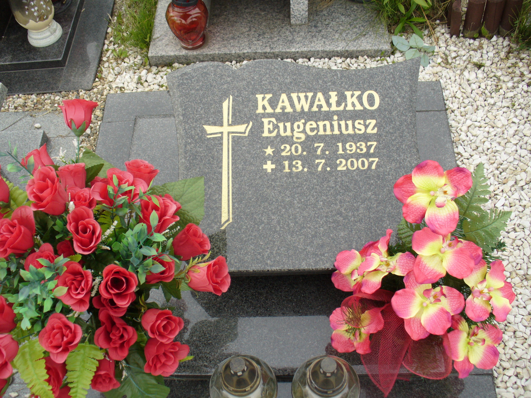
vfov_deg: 38.7
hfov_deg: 50.1
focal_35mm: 37
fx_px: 568
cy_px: 199
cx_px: 266
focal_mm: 6.1
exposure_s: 1/500
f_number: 2.8
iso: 80
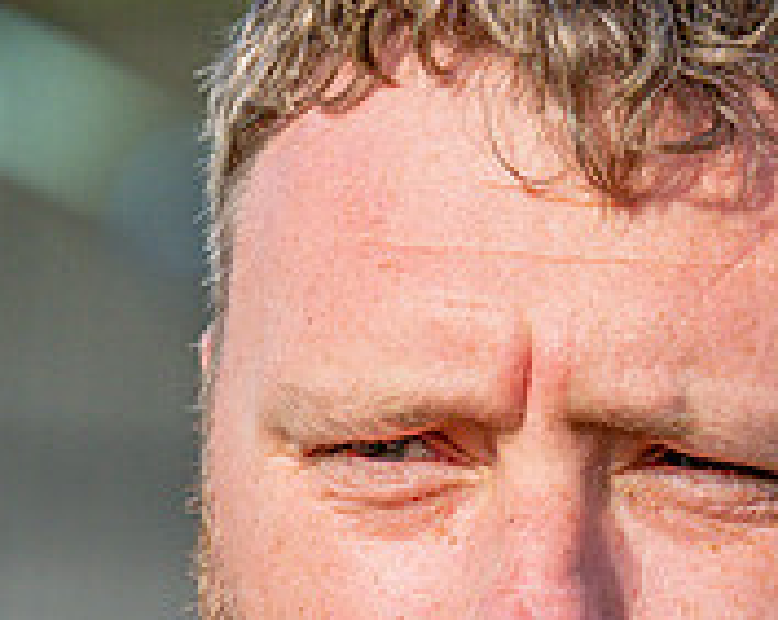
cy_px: 603
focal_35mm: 736
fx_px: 16919
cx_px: -63
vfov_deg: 2.1
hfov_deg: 2.6
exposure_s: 1/4000
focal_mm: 155
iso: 400
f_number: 4
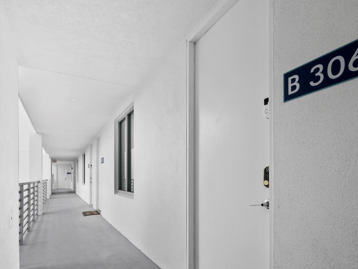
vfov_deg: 67.3
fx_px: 197
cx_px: 169
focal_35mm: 19
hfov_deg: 84.5
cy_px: 174
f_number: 11
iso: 400
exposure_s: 1/20
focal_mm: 7
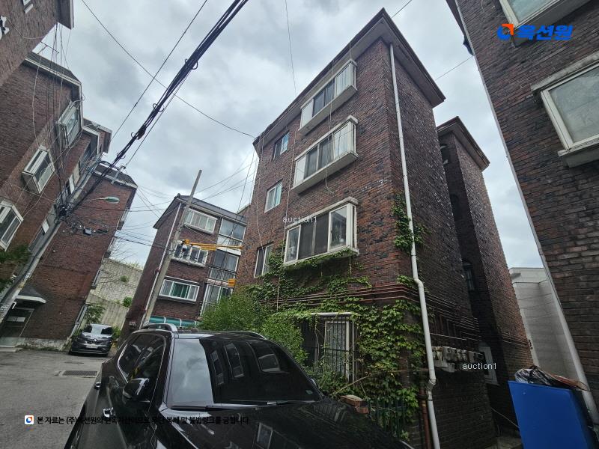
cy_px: 224
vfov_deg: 89.9
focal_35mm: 13
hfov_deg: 106.2
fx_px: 225
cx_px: 300
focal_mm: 2.2
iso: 50
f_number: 2.2
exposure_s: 1/1672
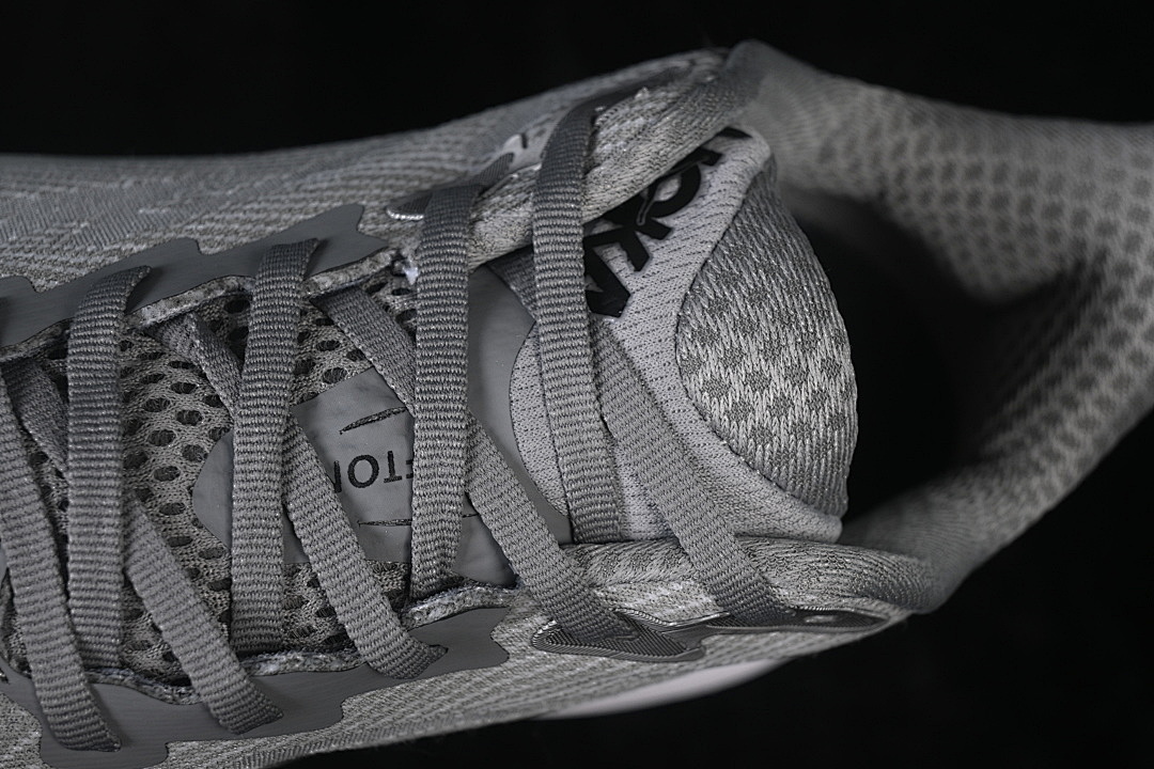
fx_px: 2404
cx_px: 577
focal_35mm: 75
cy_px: 384
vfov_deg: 18.2
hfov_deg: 27.0
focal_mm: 50
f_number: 7.1
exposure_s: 1/80
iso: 160
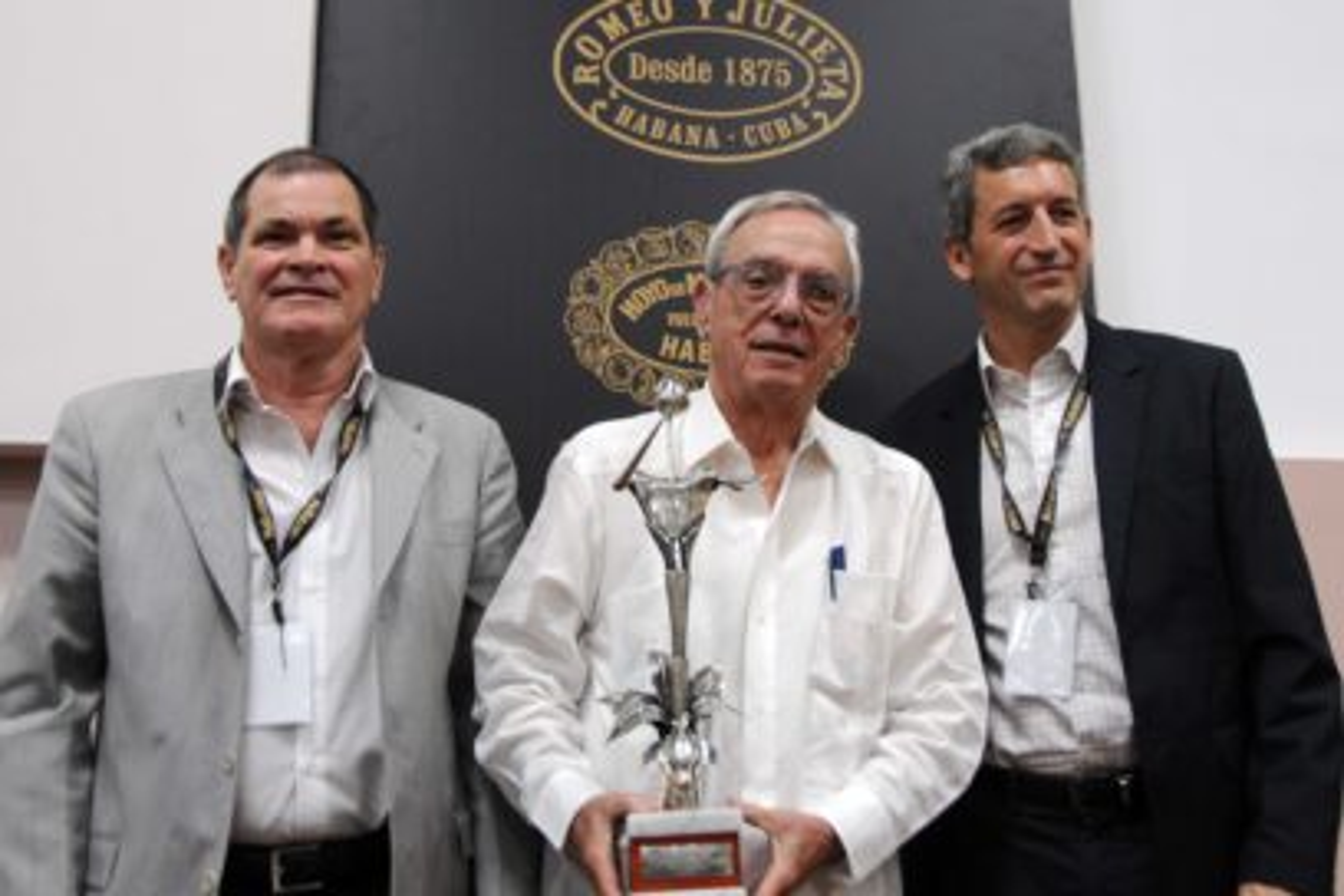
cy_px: 448
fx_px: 1232
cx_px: 672
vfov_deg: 40.0
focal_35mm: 33
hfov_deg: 57.2
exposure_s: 1/100
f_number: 3.8
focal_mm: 22
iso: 800
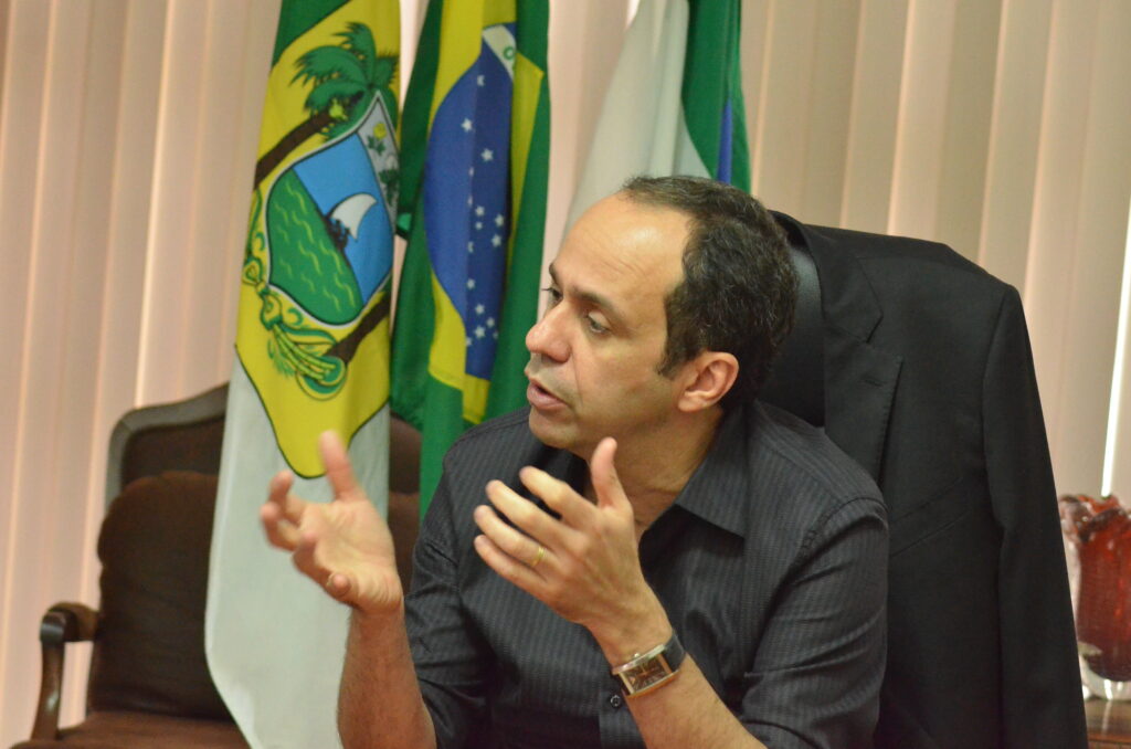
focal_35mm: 105
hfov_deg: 19.5
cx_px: 566
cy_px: 374
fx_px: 3292
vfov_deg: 13.0
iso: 6400
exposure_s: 1/125
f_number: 5.6
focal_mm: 70
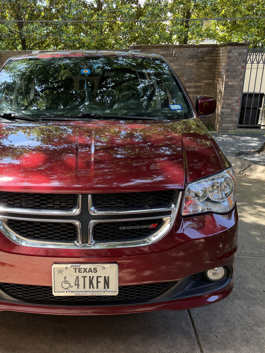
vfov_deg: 55.3
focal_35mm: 33
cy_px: 177
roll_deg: +0.4
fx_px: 337
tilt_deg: -18.8
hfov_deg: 42.3
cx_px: 86
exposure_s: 1/195
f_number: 1.78
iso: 100
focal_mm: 6.76
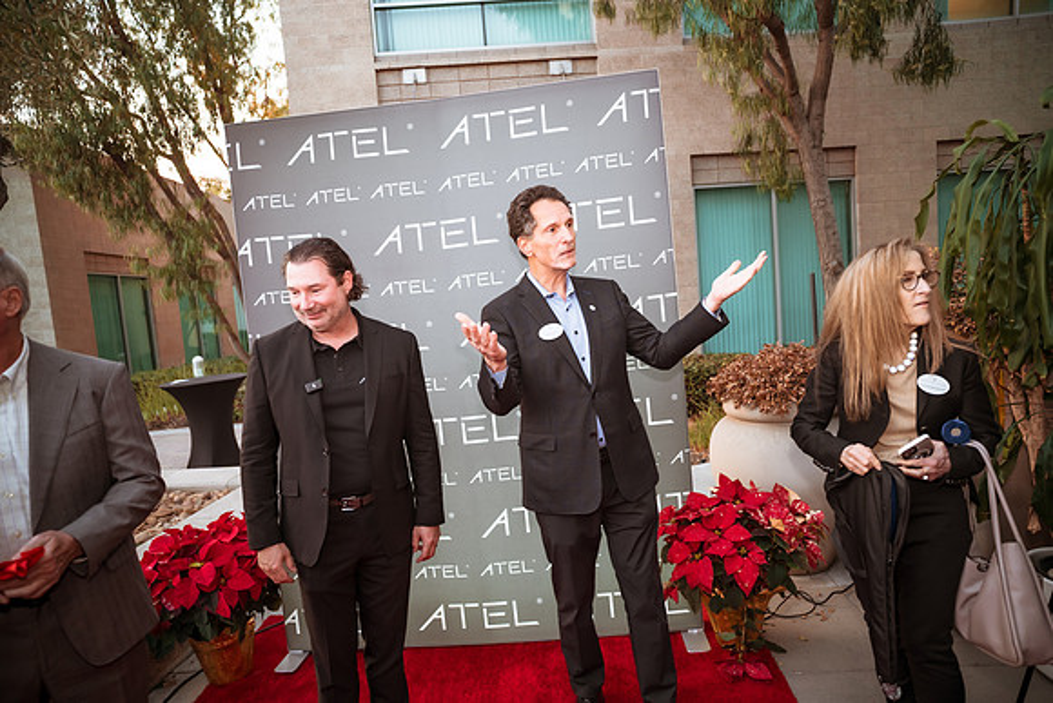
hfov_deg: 84.0
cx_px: 526
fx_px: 585
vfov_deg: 62.0
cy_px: 352
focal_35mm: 20
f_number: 2.8
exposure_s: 1/250
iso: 200
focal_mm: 20
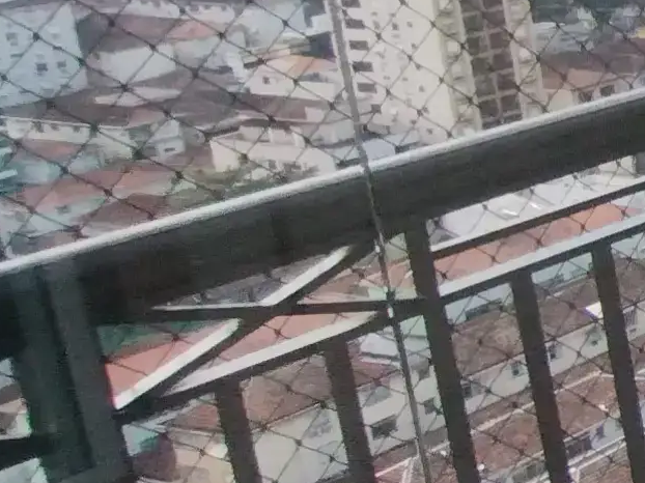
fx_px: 1565
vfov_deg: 17.3
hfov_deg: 14.2
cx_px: 1606
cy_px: 51
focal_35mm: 84
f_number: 2.2
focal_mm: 1.66
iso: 100
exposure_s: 1/498
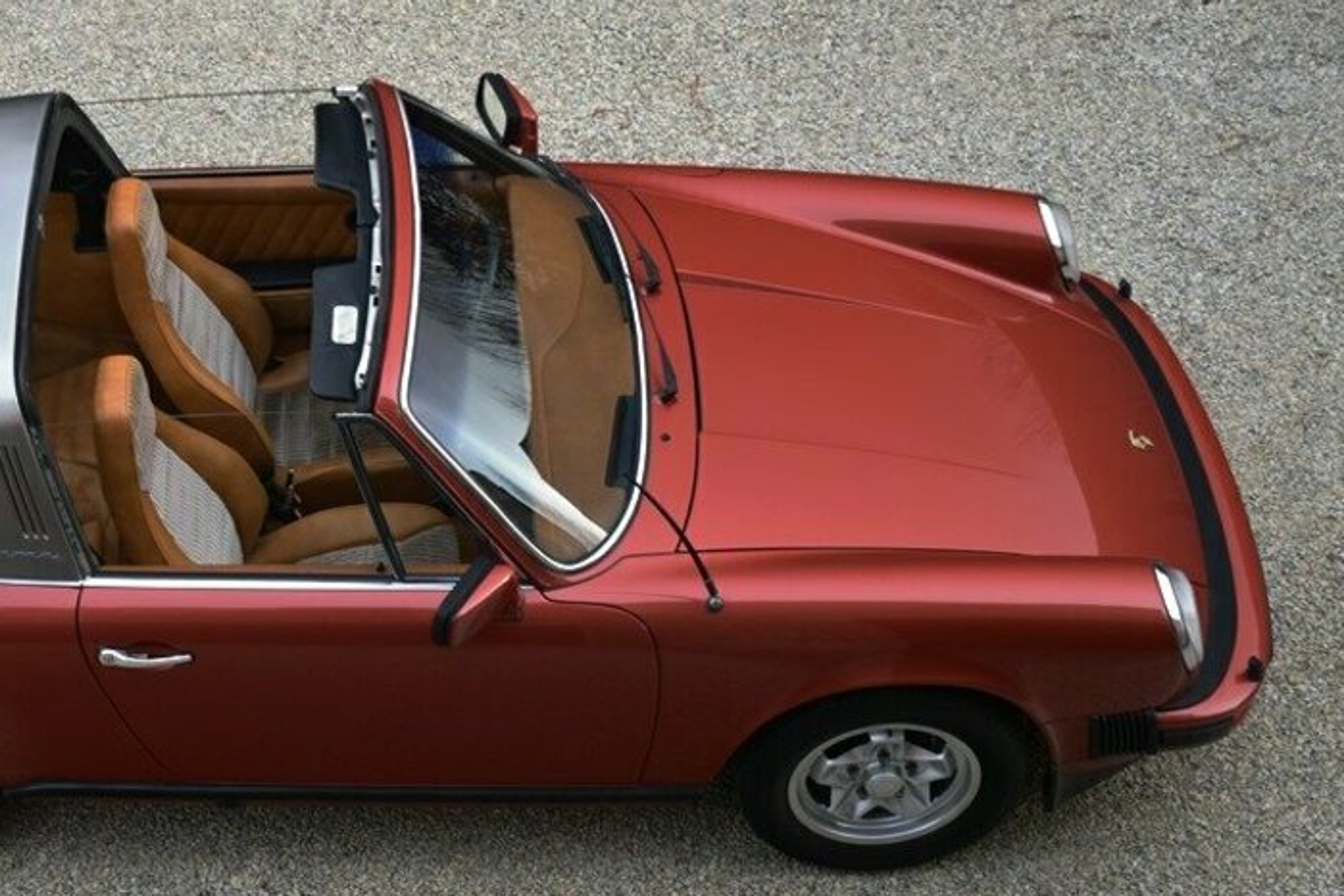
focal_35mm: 67
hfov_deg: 29.6
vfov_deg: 20.3
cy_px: 454
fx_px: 2501
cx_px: 354
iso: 200
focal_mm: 26
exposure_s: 1/250
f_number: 3.8
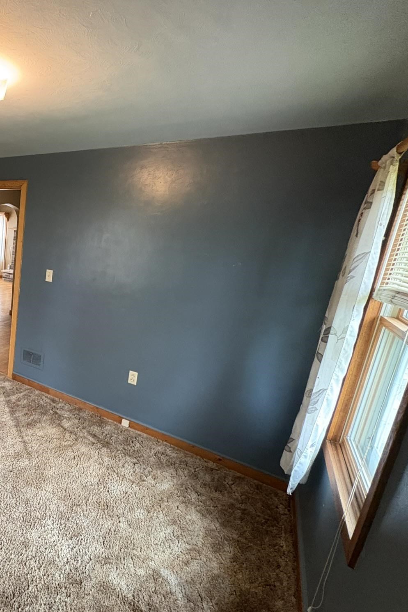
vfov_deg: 84.0
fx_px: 340
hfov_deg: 50.8
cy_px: 302
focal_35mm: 20
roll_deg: -3.8
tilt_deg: -12.3
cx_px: 7
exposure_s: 1/60
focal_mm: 2.22
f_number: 2.2
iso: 640
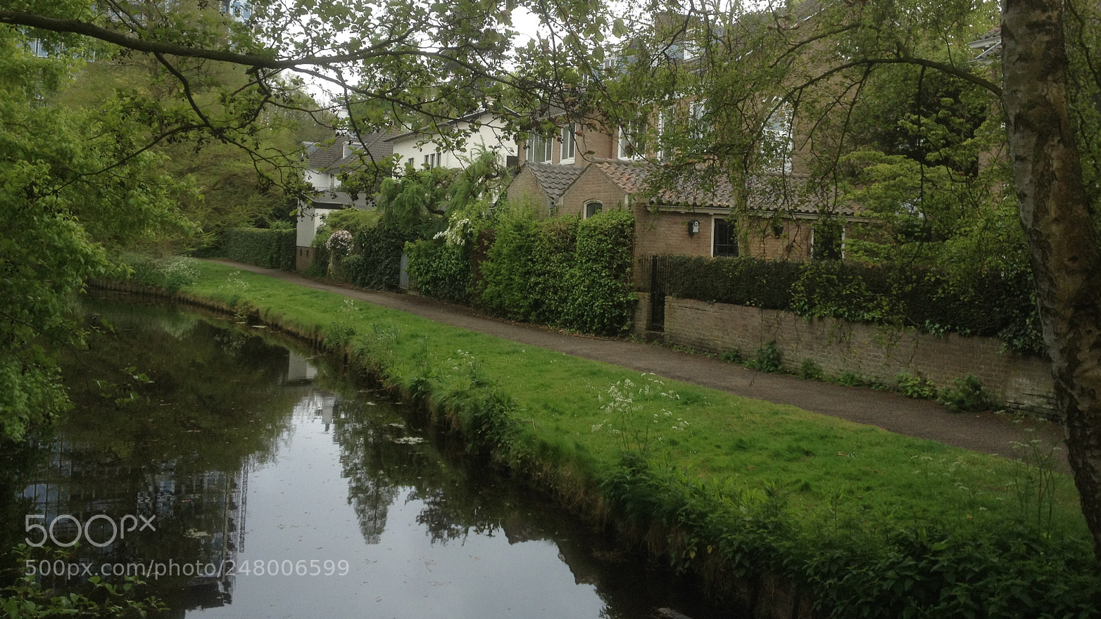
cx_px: 544
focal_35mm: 39
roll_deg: -3.1
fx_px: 1139
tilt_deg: +2.1
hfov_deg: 51.6
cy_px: 201
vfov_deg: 30.2
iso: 50
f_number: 2.4
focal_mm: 4.28
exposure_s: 1/400
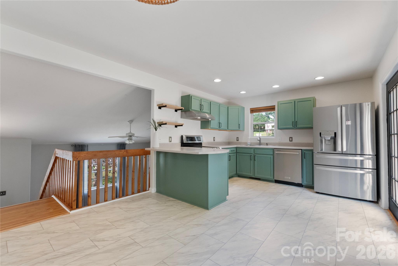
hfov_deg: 100.4
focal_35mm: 15
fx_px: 166
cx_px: 199
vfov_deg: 77.3
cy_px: 133
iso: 800
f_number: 8
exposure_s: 1/6
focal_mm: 10
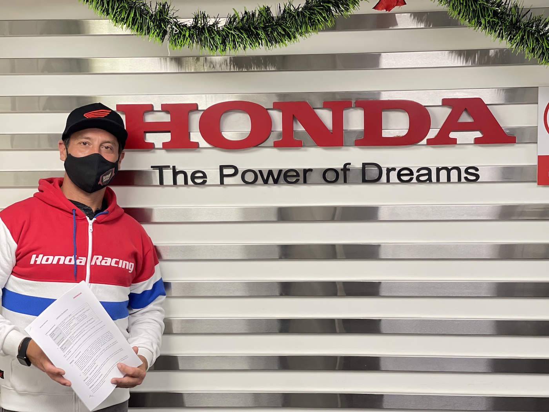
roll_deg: +0.5
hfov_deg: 30.3
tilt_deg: -3.7
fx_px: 1015
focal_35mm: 64
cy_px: 206
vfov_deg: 22.9
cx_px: 274
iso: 125
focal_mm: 7.5
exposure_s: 1/60
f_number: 2.2
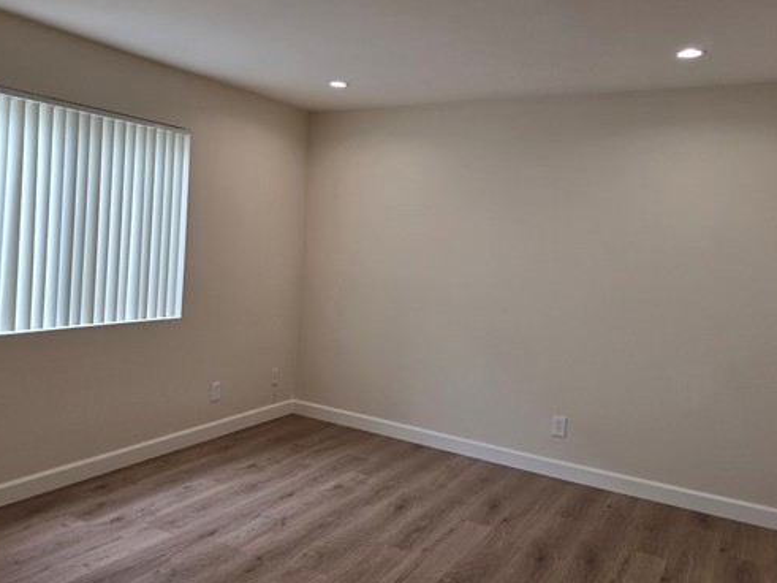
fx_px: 673
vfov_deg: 46.7
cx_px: 334
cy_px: 253
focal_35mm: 30
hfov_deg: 59.7
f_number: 1.7
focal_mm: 6.3
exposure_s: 1/120
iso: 50
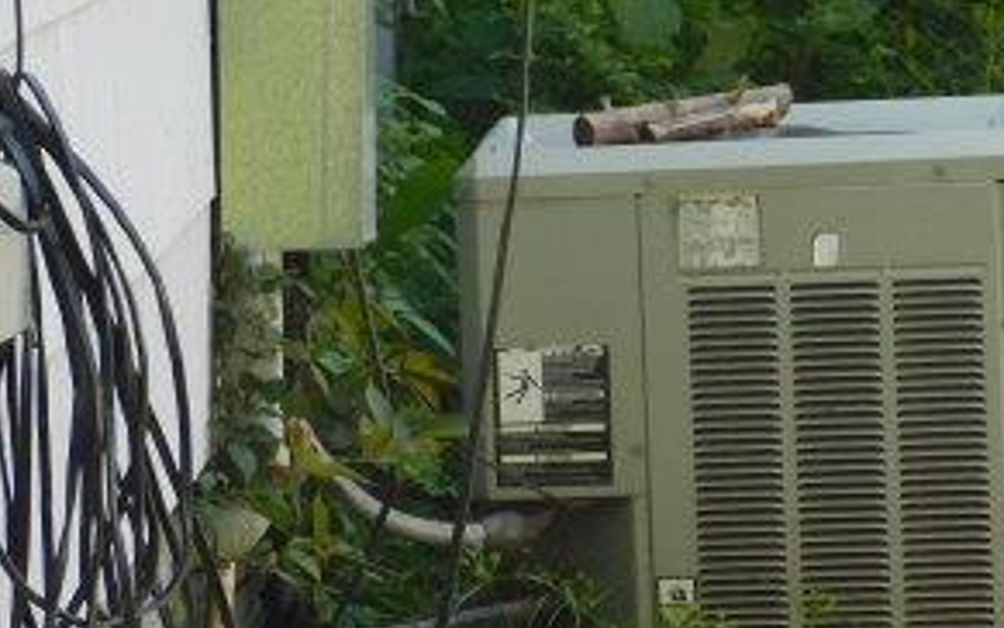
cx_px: 269
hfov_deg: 5.3
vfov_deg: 3.3
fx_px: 10838
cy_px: 383
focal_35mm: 396
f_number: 5.3
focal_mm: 30.1
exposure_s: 1/60
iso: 125
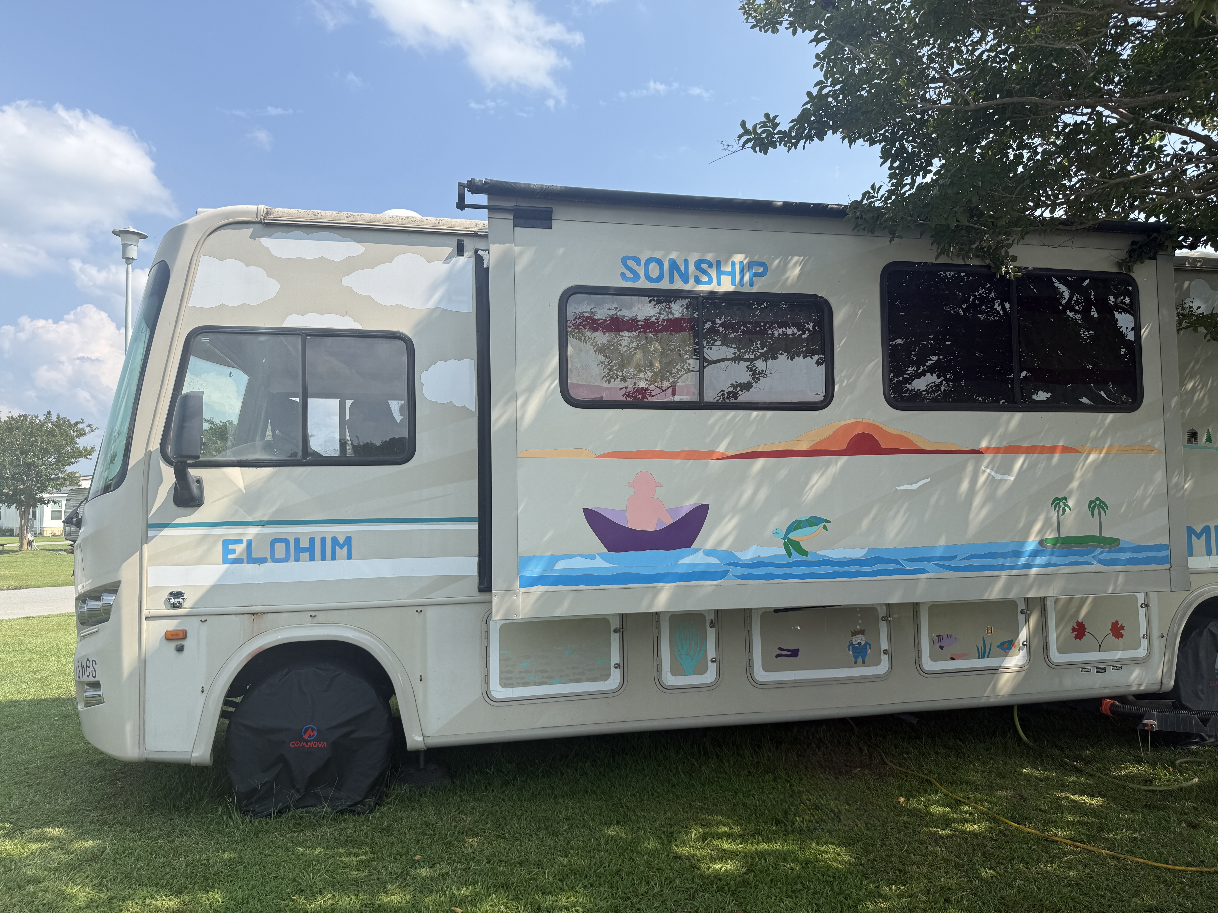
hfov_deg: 71.6
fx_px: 844
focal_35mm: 24
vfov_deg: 56.8
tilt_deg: +3.0
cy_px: 456
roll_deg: +0.3
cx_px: 609
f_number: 1.78
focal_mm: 6.76
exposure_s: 1/3145
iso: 80
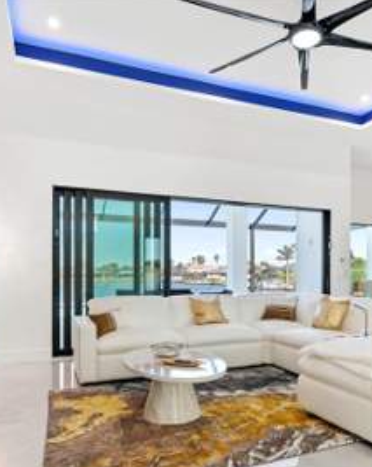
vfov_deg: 63.8
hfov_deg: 52.6
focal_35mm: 27
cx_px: 231
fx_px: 372
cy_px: 270
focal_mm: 16
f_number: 8
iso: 100
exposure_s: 1/5
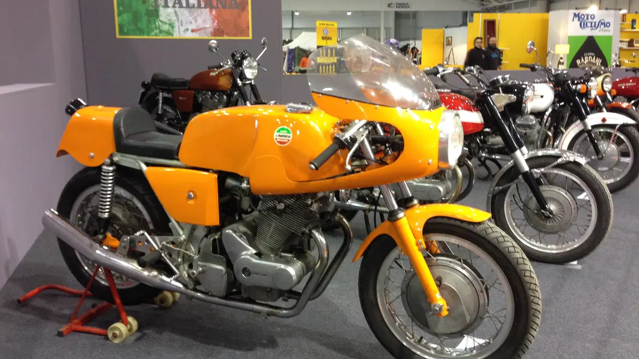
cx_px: 311
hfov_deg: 54.0
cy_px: 167
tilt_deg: -11.7
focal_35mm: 37
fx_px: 627
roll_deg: +1.2
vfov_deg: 32.0
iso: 200
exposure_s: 1/20
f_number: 2.4
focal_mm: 4.12
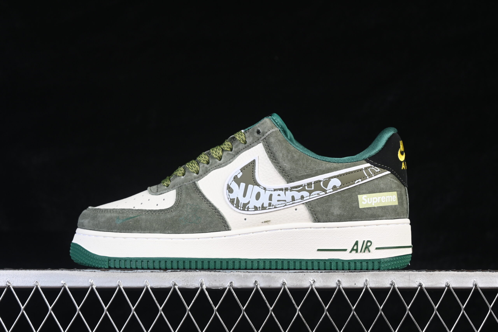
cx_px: 249
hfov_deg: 27.0
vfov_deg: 18.2
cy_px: 166
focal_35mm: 75
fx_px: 1037
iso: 160
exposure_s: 1/60
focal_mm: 50
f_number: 7.1
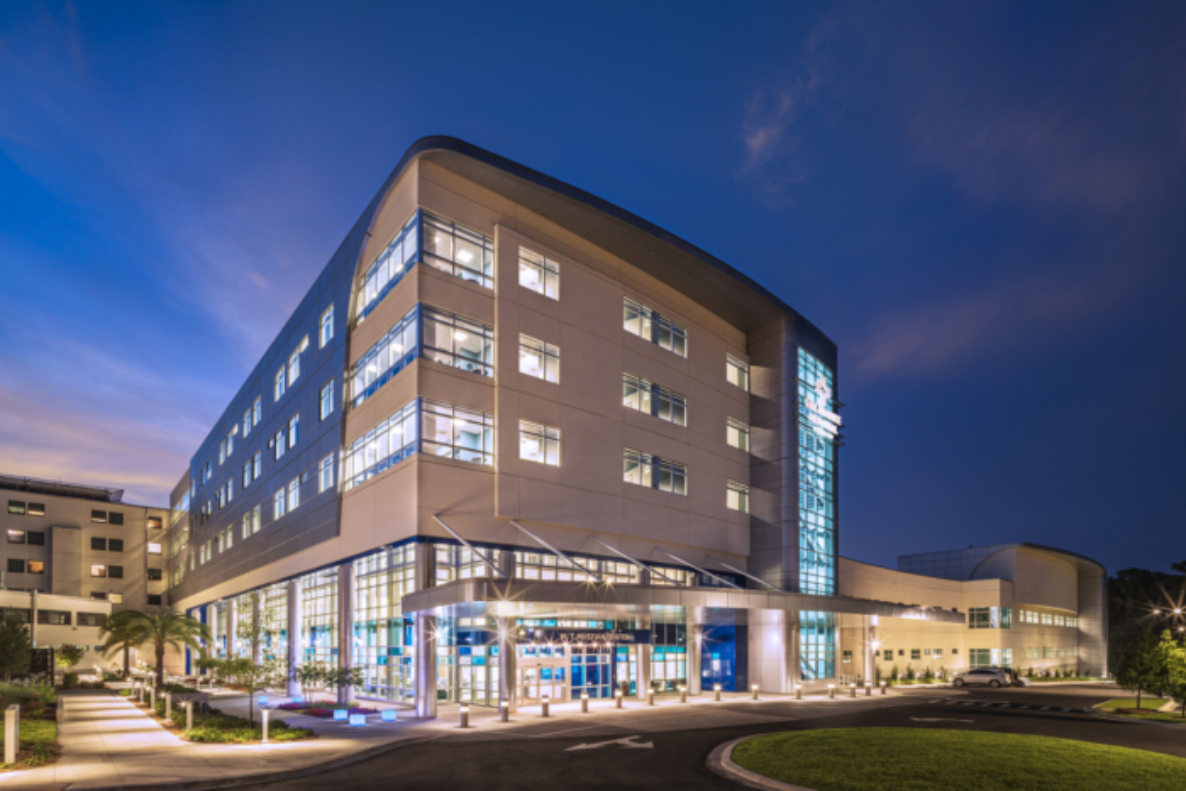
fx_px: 560
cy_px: 396
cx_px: 593
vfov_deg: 70.5
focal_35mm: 17
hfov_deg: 93.3
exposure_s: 30
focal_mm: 17
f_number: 16
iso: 200
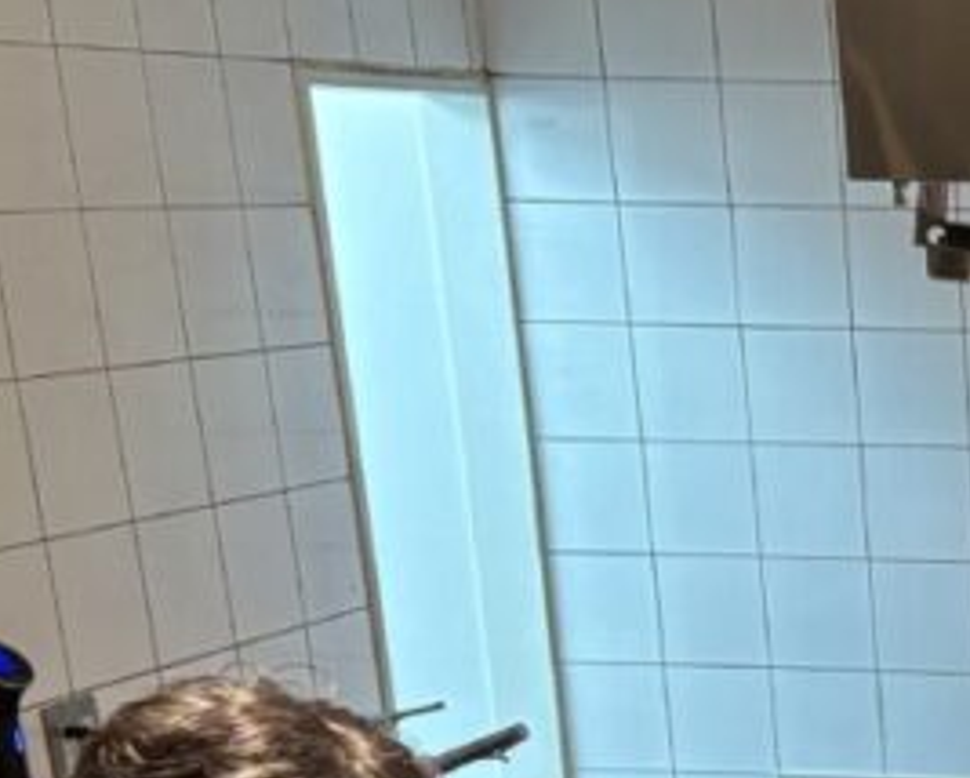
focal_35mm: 95
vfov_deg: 15.0
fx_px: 2729
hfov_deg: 17.5
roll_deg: -0.9
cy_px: 1178
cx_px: 1580
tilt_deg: -20.6
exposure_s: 1/50
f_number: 1.6
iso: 320
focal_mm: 5.96
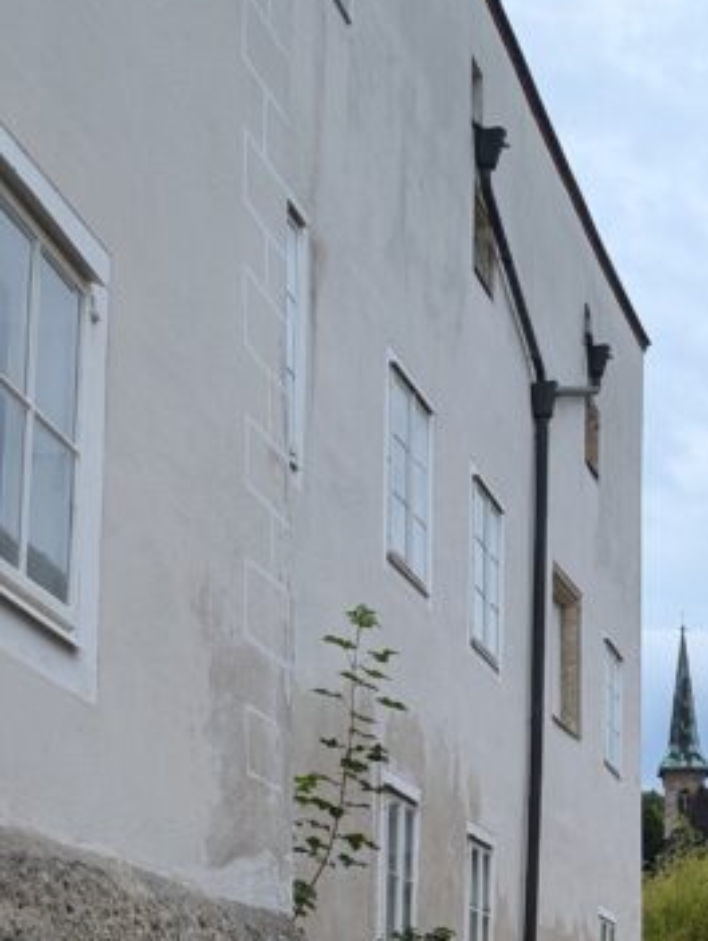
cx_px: 817
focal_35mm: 70
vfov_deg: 26.9
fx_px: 1905
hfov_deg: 19.9
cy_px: 818
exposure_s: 1/1005
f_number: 1.68
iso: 21
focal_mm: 6.9
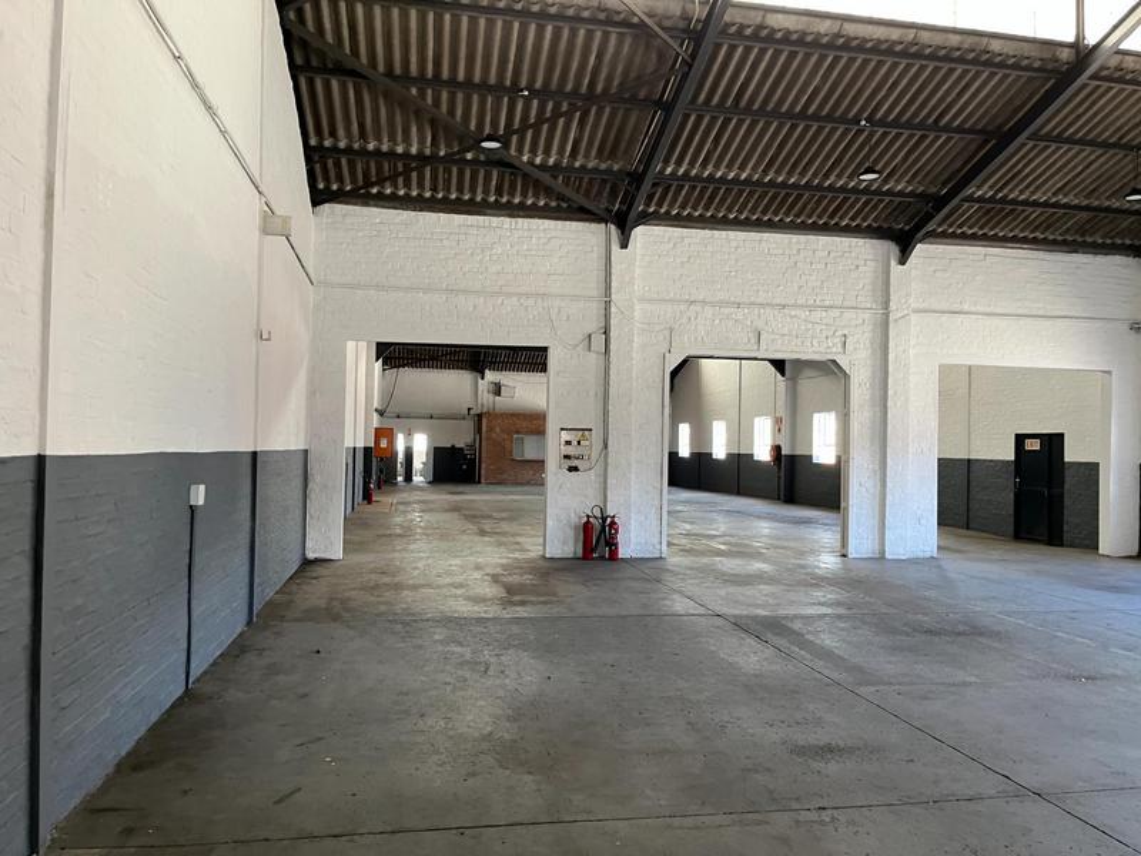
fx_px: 857
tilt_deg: -1.2
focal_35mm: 26
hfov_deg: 67.3
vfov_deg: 53.1
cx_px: 570
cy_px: 428
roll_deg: -1.9
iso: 200
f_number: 1.6
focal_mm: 5.1
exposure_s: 1/60
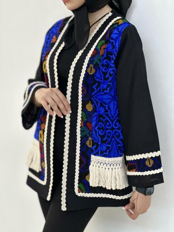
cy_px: 116
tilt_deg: -9.8
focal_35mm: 77
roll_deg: +1.0
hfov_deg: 19.1
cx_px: 87
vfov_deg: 25.3
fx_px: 516
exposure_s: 1/109
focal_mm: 9
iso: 250
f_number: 2.8
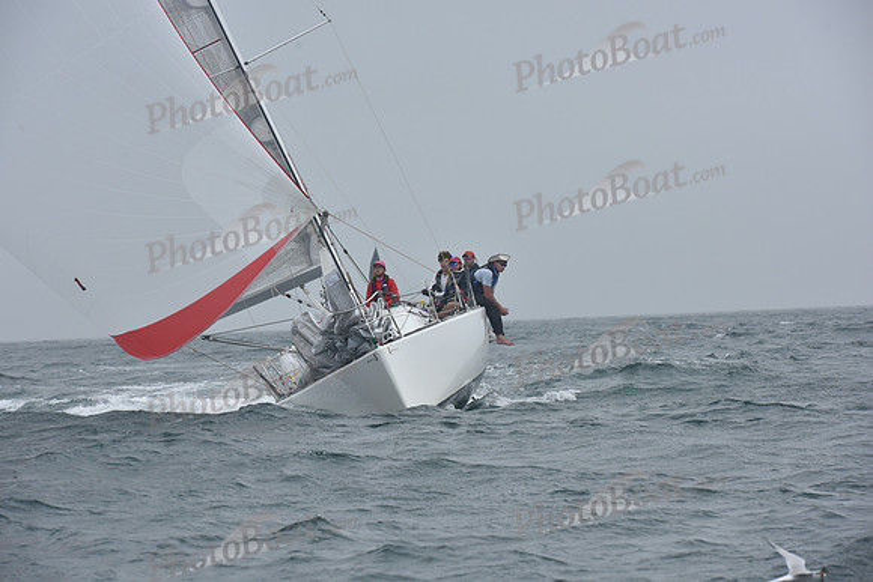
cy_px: 291
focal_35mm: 165
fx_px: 4002
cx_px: 436
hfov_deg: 12.4
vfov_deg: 8.3
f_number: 9
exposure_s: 1/800
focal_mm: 165
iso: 250
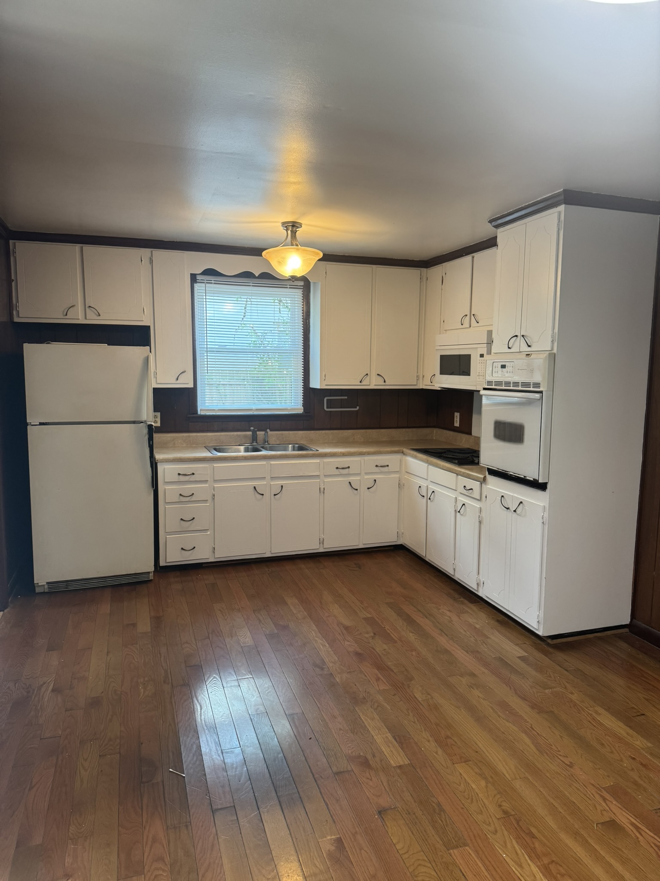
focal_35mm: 24
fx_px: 610
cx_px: 330
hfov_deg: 56.8
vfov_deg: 71.6
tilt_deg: -7.6
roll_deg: +0.1
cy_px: 440
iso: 200
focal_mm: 6.76
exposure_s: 1/120
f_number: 1.78
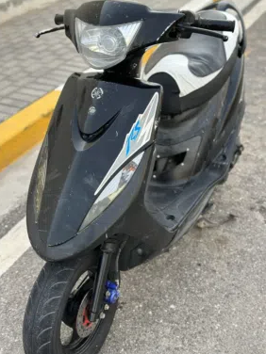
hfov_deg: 28.6
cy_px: 180
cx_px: 136
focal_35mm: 51
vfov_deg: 37.5
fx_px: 523
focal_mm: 6.86
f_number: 1.78
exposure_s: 1/740
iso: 80
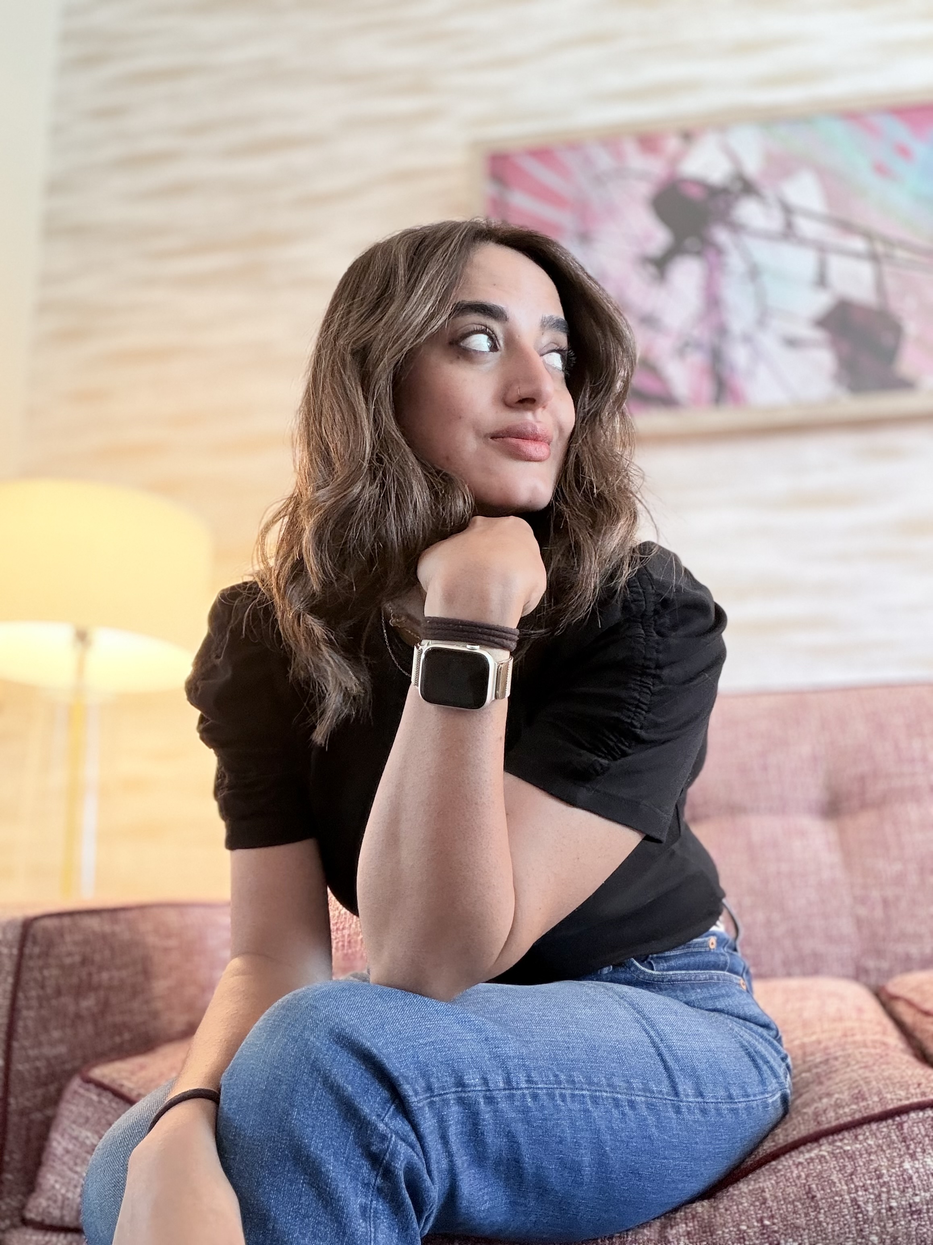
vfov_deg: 60.0
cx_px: 466
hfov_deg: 46.8
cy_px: 622
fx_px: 1078
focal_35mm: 30
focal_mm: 2.71
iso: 320
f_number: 1.9
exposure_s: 1/40
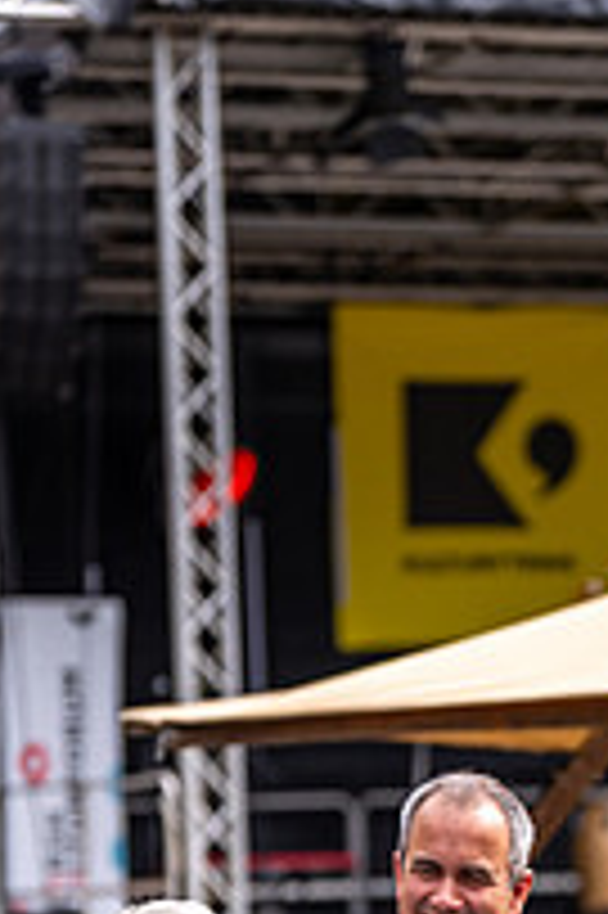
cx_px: 450
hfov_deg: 5.9
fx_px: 5862
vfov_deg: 8.9
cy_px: 891
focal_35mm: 231
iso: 100
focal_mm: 104
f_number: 2.8
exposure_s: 1/800
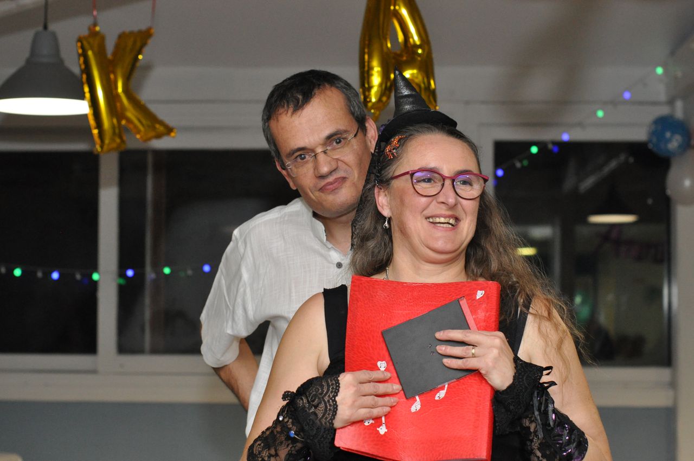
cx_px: 347
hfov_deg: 27.0
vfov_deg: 18.1
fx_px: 1444
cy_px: 230
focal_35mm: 75
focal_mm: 50
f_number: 4
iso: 1600
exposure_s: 1/60
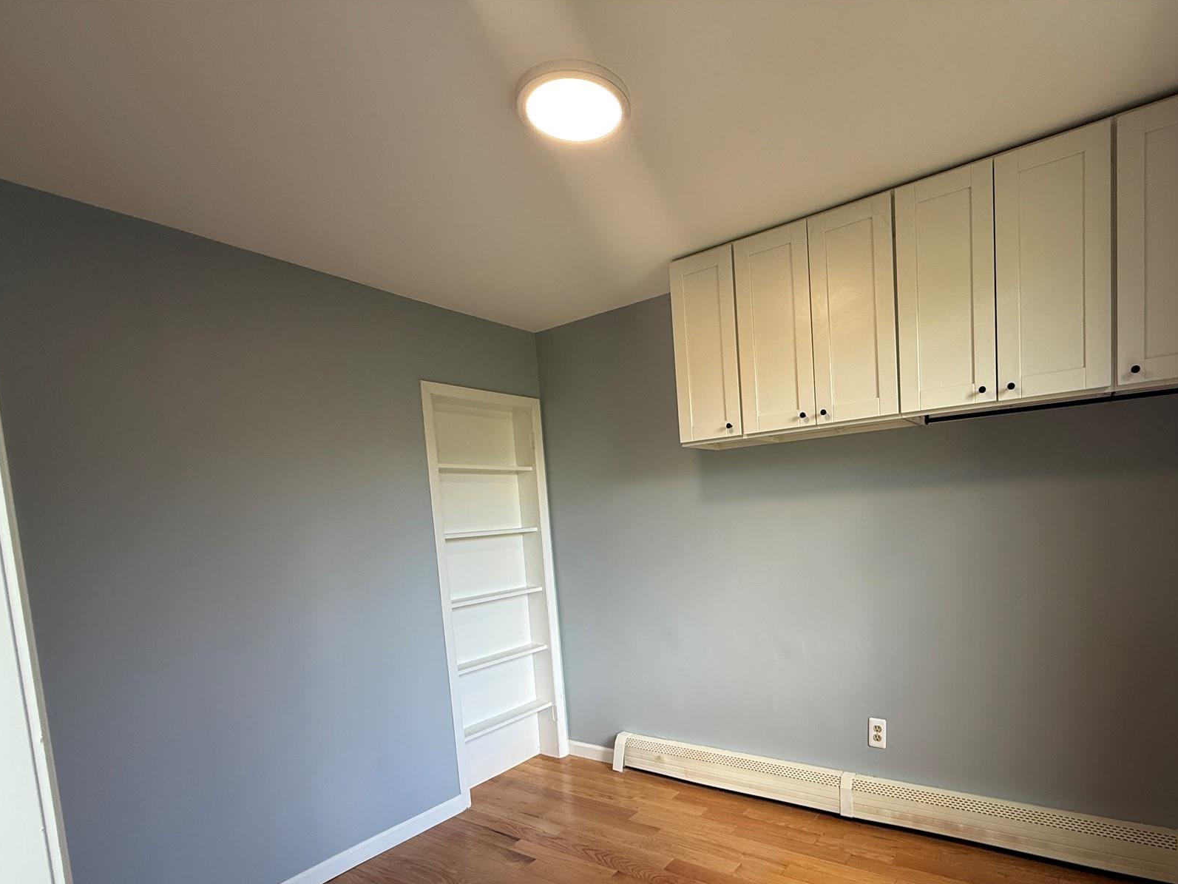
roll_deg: +3.3
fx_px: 613
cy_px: 564
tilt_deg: -4.5
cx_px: 702
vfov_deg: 70.2
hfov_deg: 86.7
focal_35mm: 18
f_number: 2.2
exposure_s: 1/99
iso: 125
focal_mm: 2.22
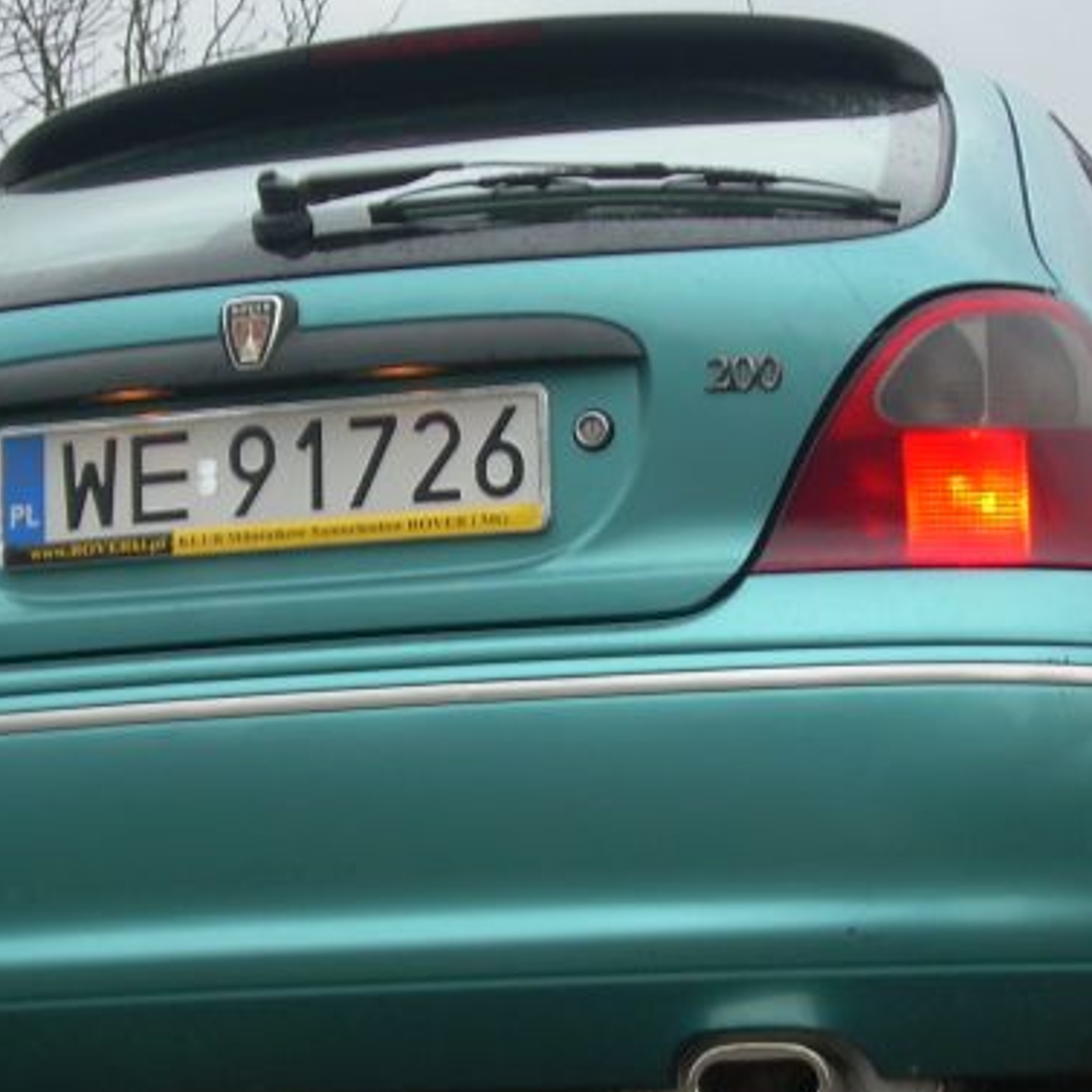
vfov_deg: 14.3
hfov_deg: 14.3
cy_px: 707
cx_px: 495
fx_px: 4354
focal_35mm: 122
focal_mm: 11
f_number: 3.6
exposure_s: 1/16.4
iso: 50
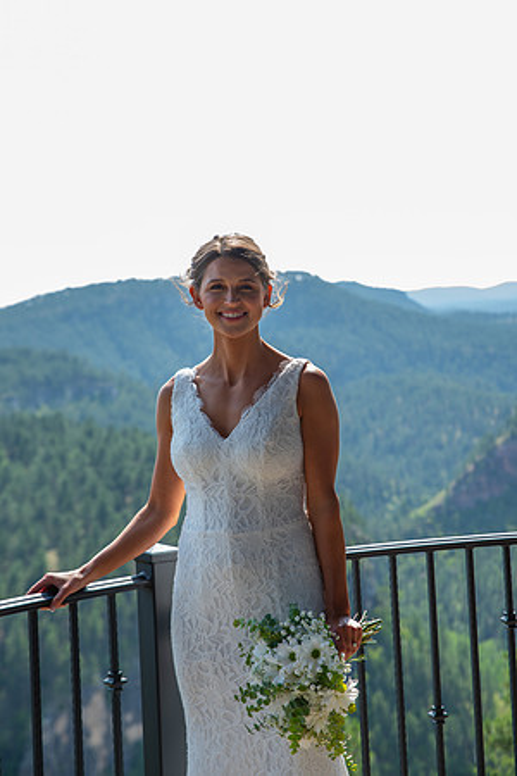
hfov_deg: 19.5
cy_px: 388
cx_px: 258
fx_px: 1508
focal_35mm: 70
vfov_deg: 28.8
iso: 125
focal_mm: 70
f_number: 4.5
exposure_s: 1/160
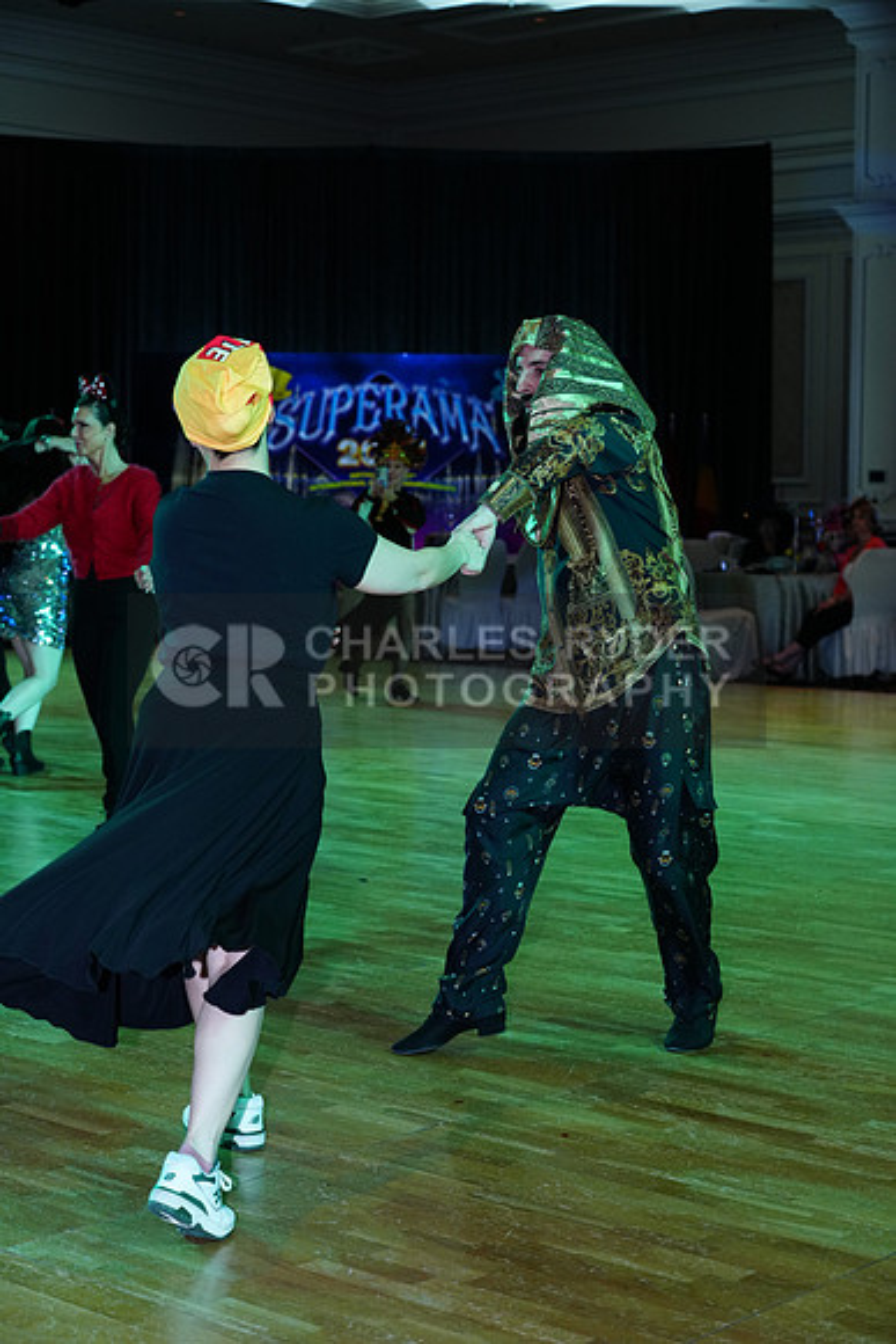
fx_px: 2238
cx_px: 448
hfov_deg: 22.6
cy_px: 672
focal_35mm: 60
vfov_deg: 33.4
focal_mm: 60
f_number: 4
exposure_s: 1/250
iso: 1600
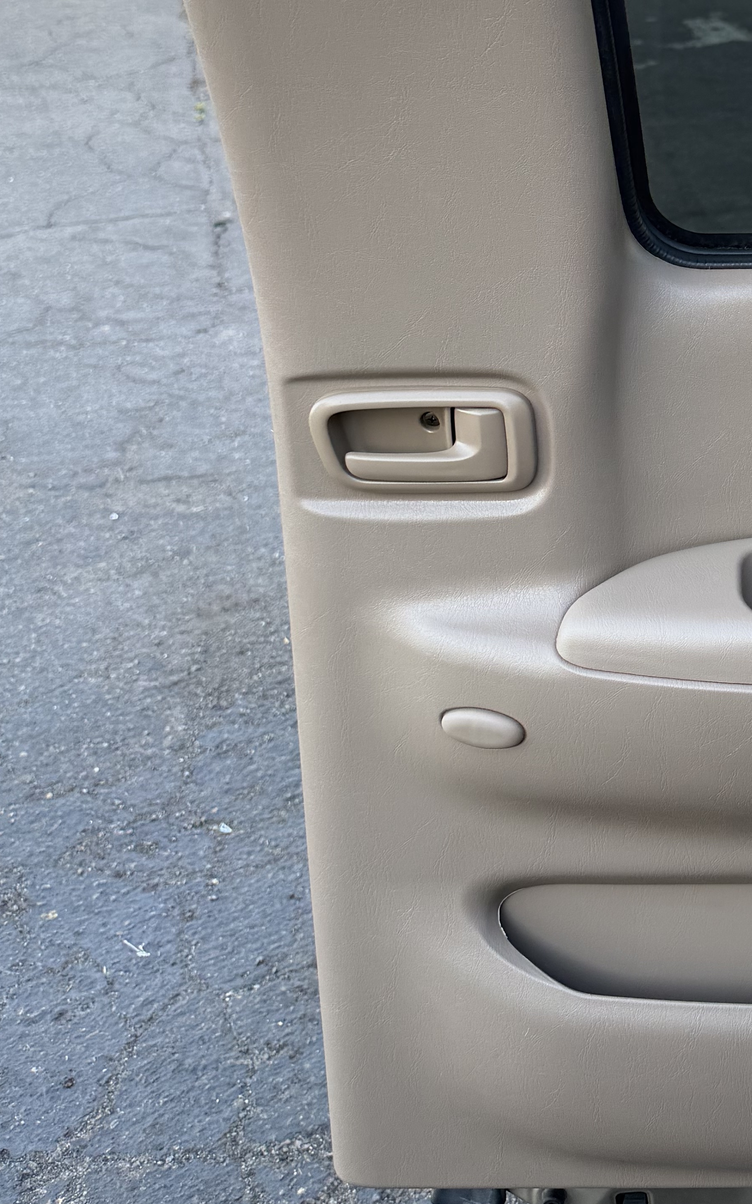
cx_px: 869
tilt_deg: -19.0
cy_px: 273
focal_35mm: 51
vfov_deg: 38.4
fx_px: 1672
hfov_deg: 23.5
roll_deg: -0.3
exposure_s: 1/187
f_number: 1.78
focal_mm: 6.76
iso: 64
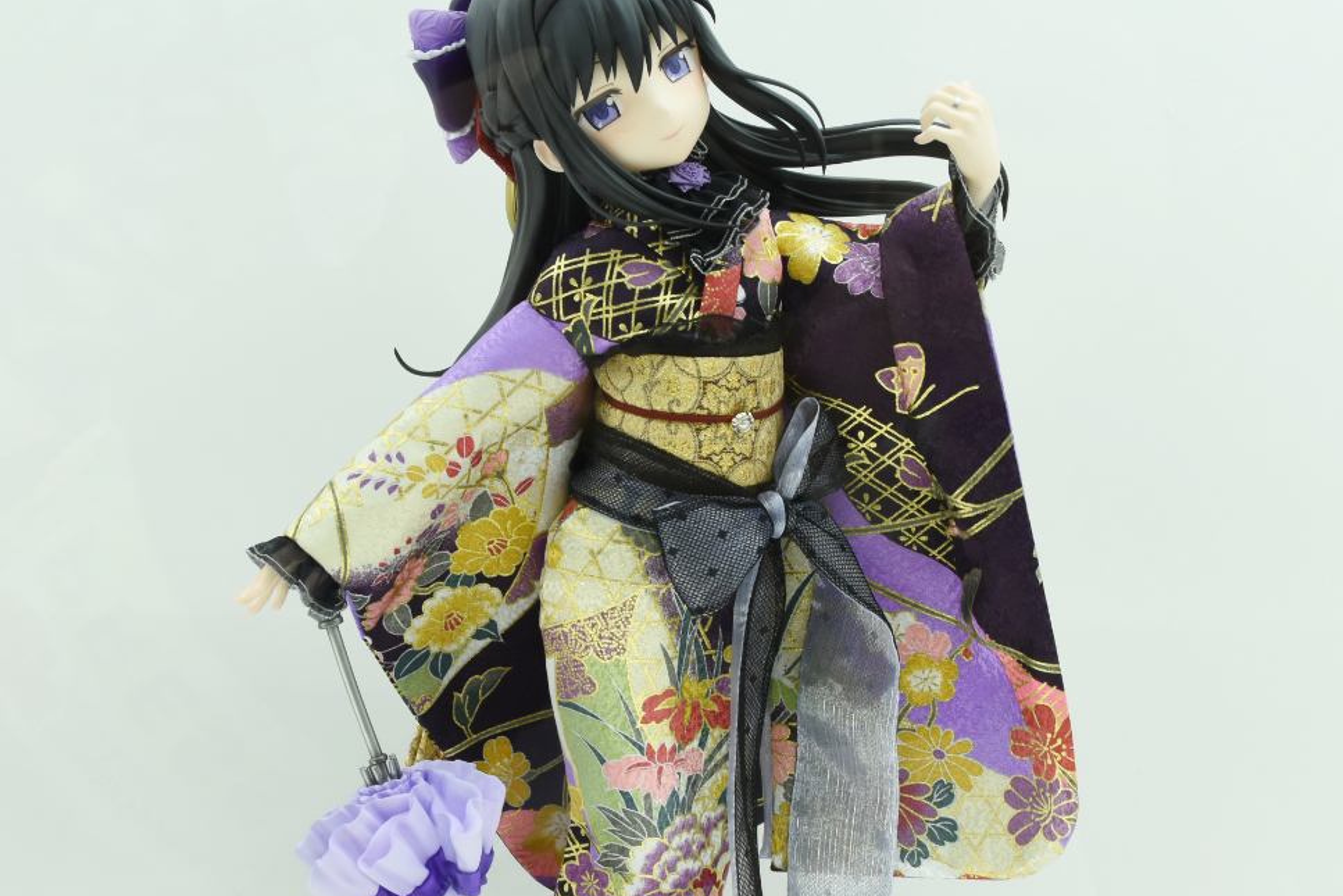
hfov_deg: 32.0
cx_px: 681
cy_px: 636
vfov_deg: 21.5
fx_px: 2344
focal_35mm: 63
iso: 640
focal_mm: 25
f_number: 8
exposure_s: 1/200
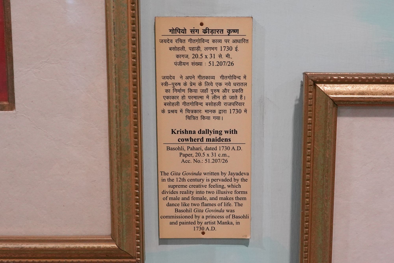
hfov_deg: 73.7
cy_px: 132
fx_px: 263
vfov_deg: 53.1
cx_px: 197
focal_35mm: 24
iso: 3200
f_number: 6.3
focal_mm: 24
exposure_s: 1/80
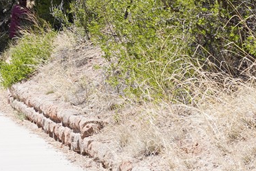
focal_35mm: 188
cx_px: 103
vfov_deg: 6.9
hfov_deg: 10.9
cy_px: -241
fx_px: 1337
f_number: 9
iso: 100
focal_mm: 35
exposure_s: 1/125
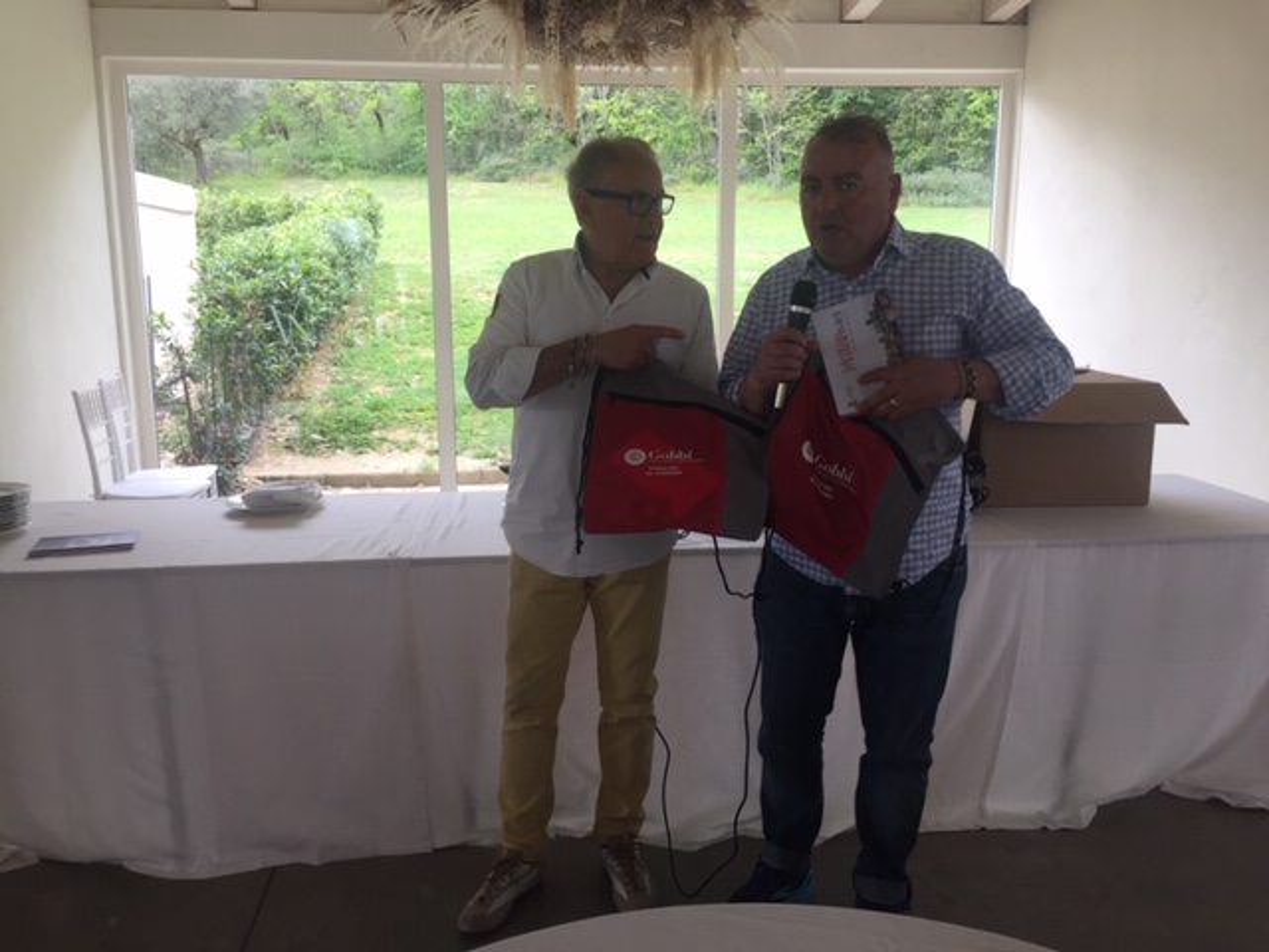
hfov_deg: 61.7
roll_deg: +0.3
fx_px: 1063
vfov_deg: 48.2
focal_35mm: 29
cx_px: 634
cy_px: 476
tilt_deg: -11.4
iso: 40
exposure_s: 1/100
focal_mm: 4.15
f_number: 2.2
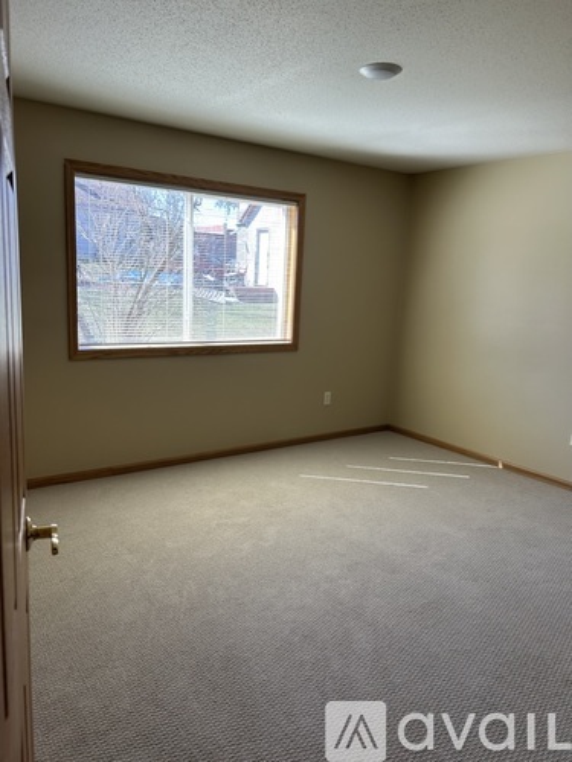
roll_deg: -3.1
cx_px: 286
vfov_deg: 67.3
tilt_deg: -10.1
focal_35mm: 26
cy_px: 381
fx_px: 573
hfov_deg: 53.1
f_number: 1.5
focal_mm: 5.7
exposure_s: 1/192
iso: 40
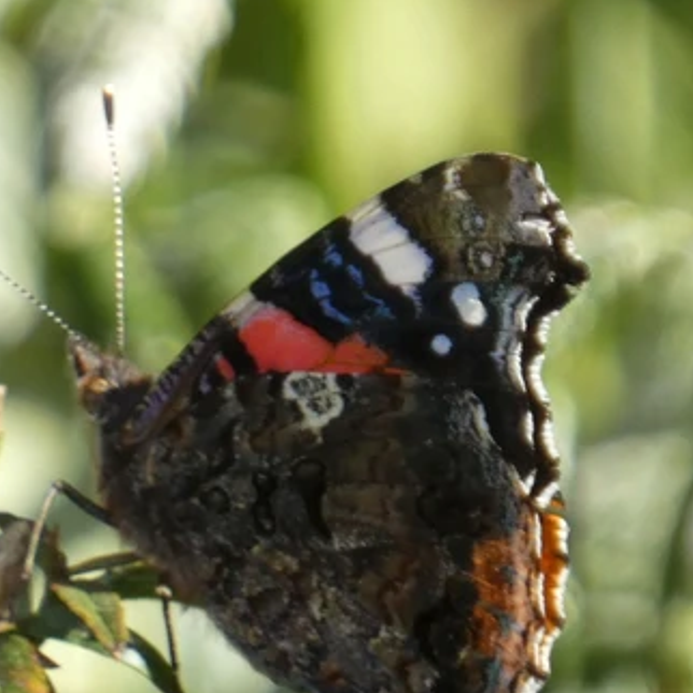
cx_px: 250
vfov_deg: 1.4
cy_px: 446
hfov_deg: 1.4
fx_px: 29309
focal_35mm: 1294
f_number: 5.6
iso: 160
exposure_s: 1/125
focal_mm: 132.1
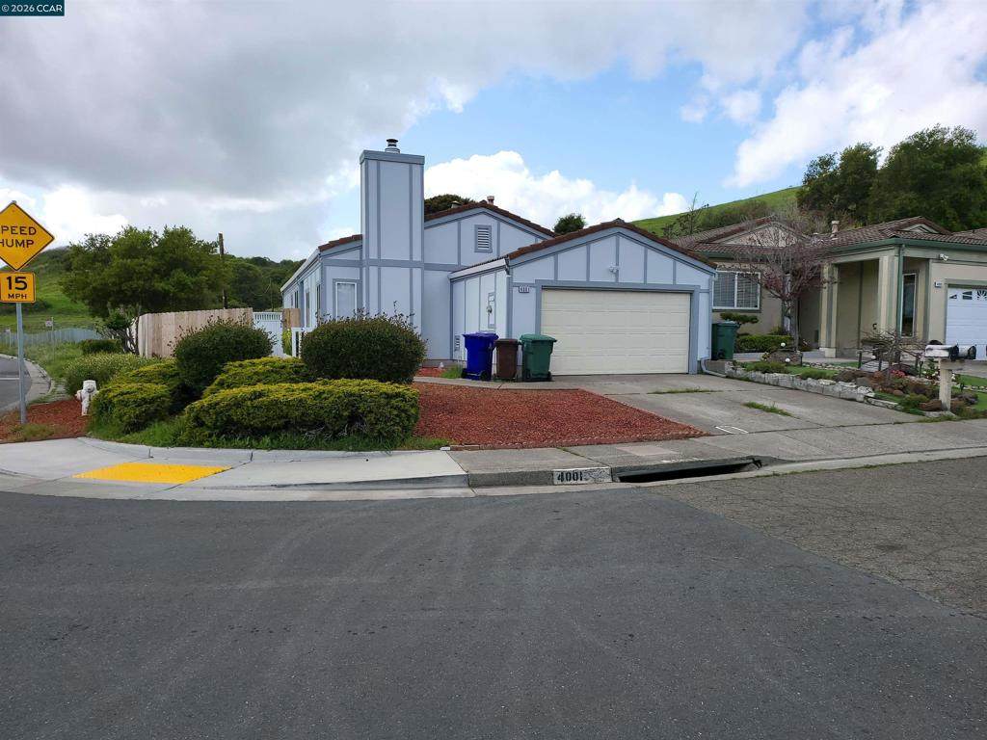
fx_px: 684
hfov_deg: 71.6
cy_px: 370
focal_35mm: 24
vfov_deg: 56.8
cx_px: 494
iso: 40
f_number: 1.8
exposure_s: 1/1576
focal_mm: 5
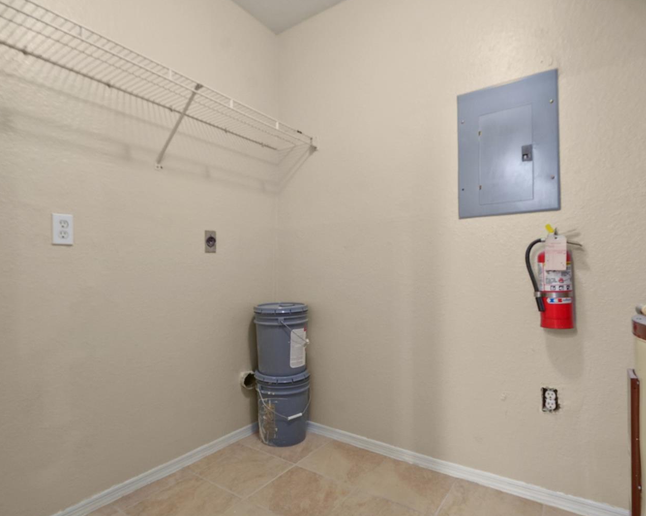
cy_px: 266
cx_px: 317
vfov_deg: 73.8
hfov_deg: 86.4
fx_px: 344
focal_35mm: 18
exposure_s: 1.3
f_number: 8
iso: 250
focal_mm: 10
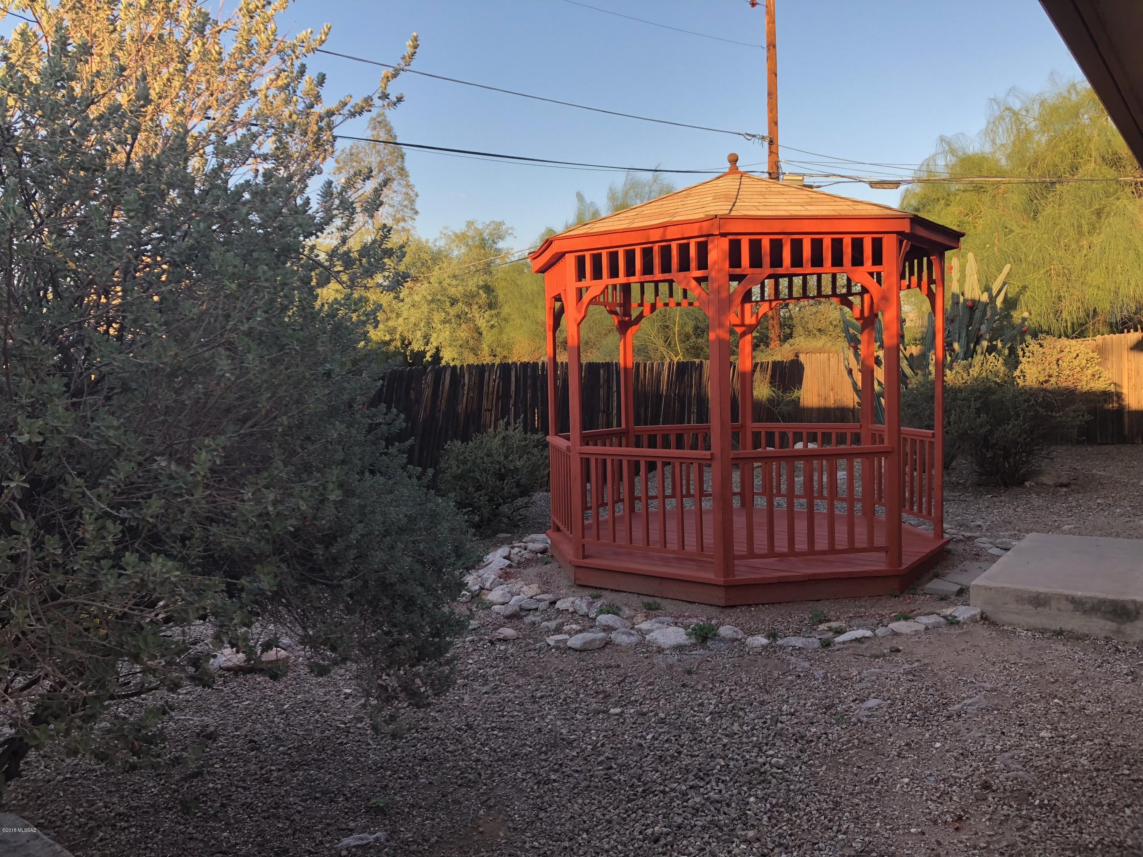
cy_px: 428
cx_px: 572
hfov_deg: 63.4
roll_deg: +1.9
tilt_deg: -3.4
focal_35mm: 28
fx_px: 925
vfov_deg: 49.7
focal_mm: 4
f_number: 1.8
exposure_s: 1/210
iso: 20
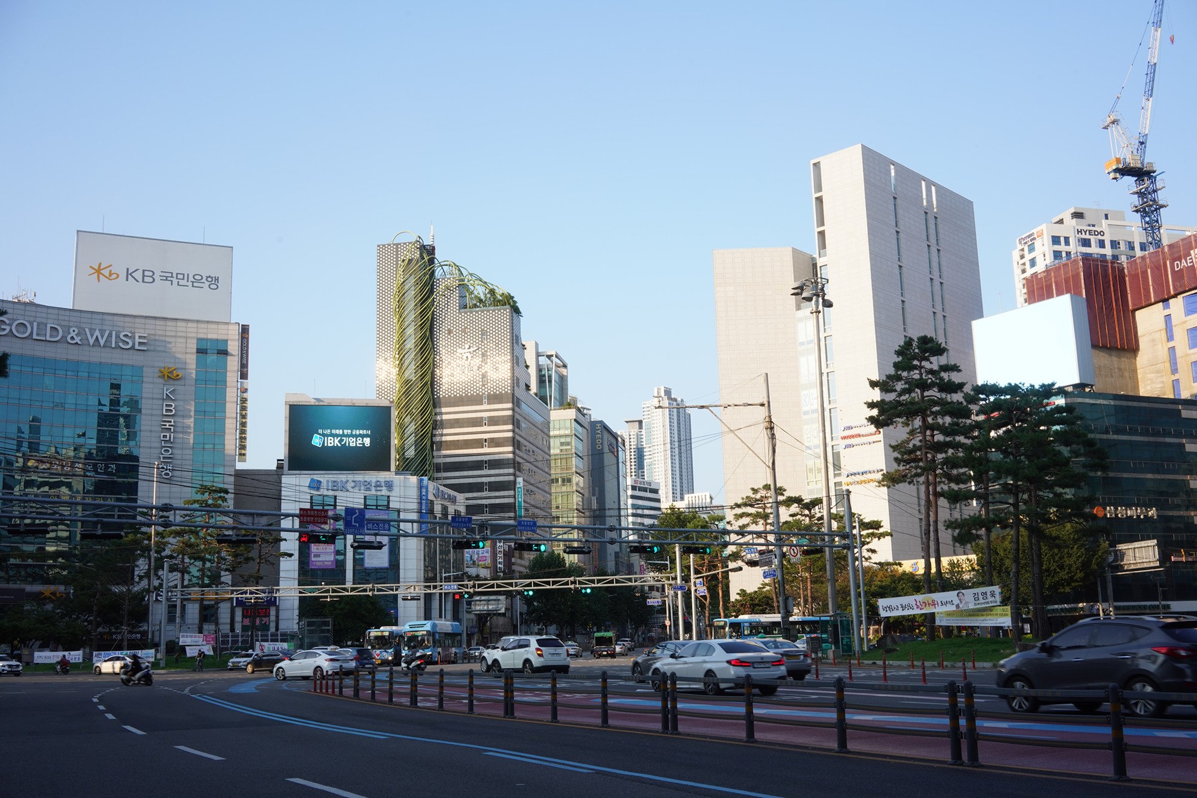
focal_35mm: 35
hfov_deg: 54.4
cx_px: 598
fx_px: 1164
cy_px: 399
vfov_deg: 37.9
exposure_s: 1/100
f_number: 14
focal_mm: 35
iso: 400
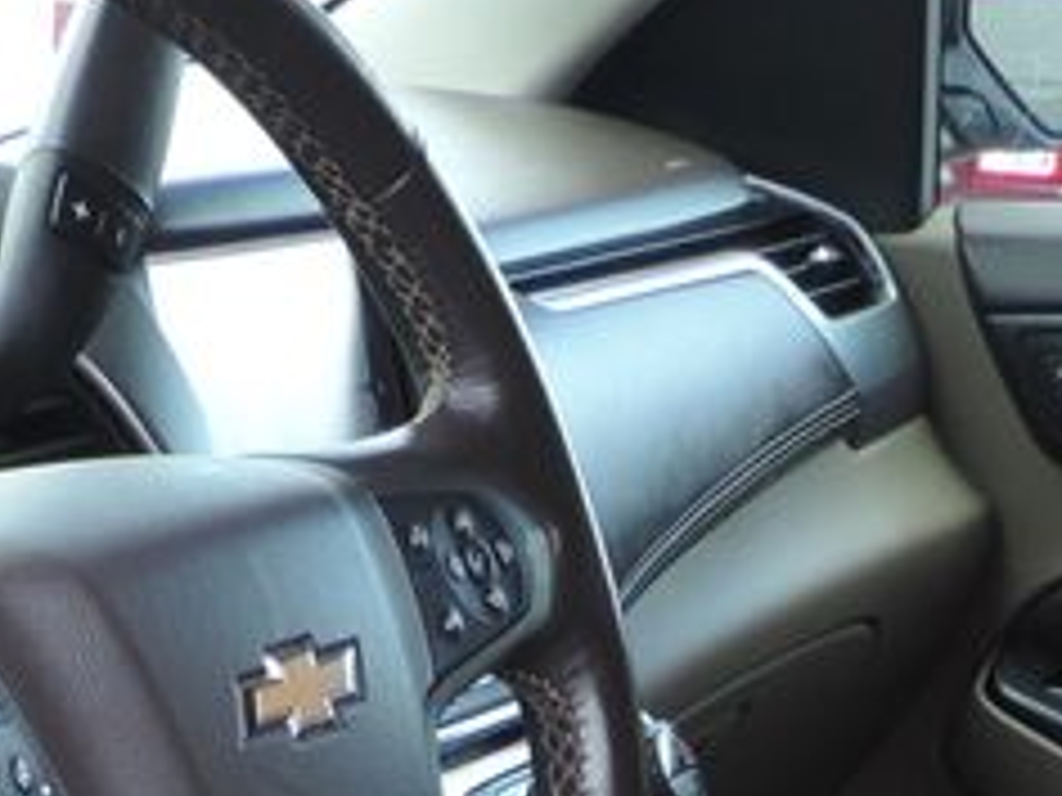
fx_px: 3988
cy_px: 1745
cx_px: 860
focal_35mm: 130
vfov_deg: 10.3
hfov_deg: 15.1
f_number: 3
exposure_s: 1/60
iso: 80
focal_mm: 4.3
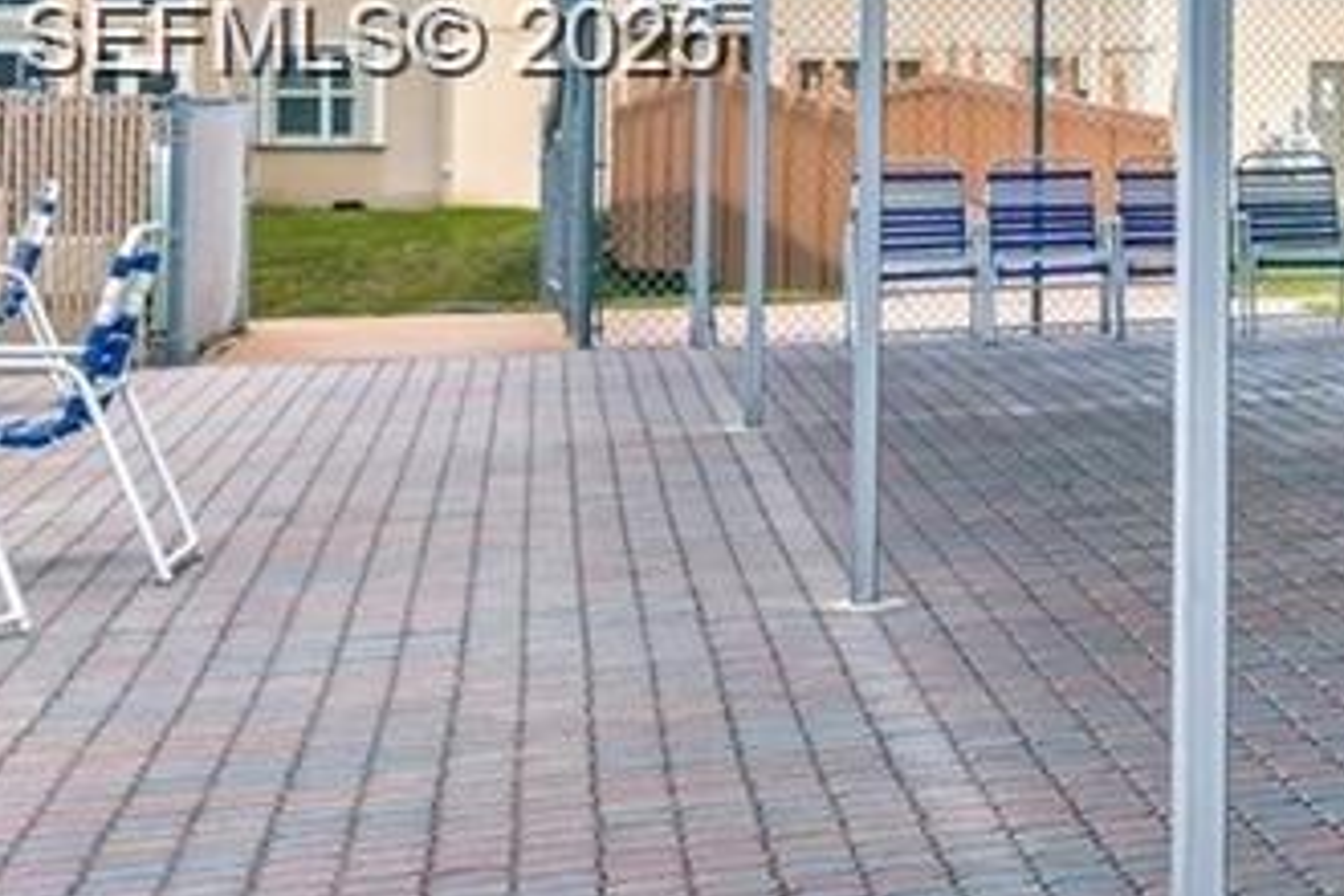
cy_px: 45
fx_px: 3471
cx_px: 2712
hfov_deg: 16.5
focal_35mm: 93
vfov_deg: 14.5
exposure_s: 1/160
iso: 400
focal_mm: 19.2
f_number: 8
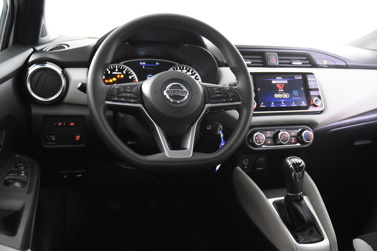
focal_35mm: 36
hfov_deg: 53.1
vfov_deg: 36.9
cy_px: 126
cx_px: 188
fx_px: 377
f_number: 3
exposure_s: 1/40
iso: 3600
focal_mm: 24
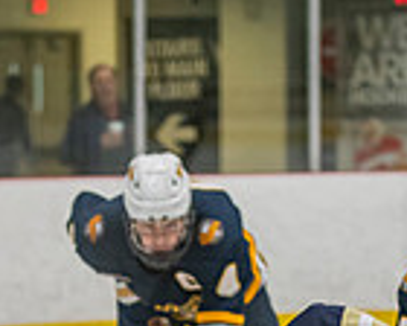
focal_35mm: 347
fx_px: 4180
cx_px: 184
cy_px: 514
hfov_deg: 5.6
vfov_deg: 4.4
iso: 2000
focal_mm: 80
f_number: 3.2
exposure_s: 1/640
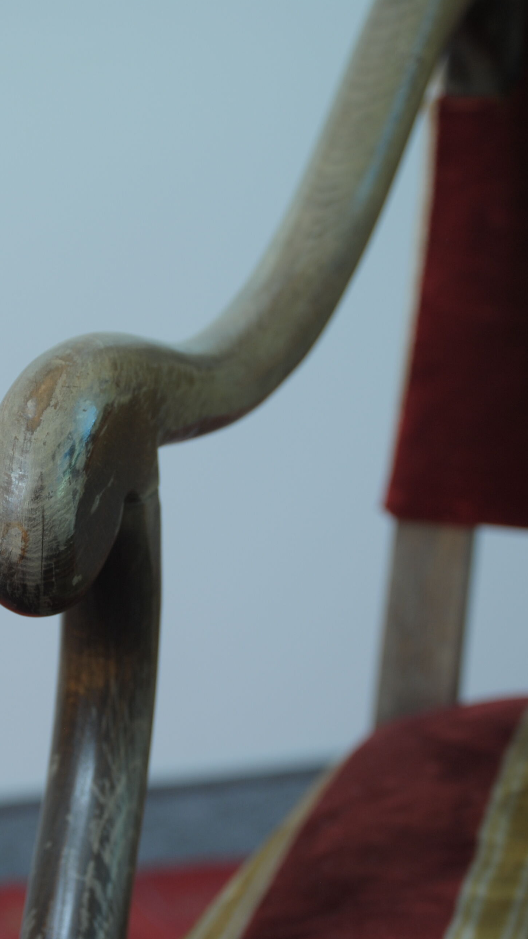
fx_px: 3534
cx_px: 93
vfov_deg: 15.1
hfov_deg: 8.5
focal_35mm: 142
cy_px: 471
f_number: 4
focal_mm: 60
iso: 100
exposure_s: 1/100
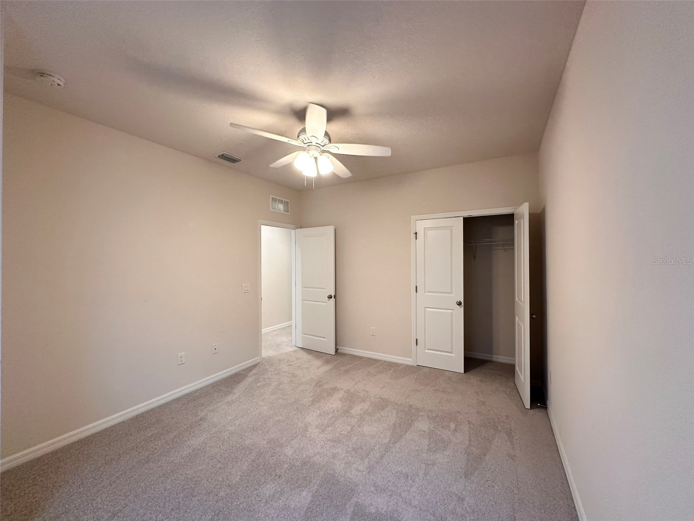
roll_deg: +0.6
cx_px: 347
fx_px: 281
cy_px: 260
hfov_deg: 102.1
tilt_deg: +0.4
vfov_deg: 85.7
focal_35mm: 14
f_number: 2.2
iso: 200
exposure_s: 1/60
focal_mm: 2.22
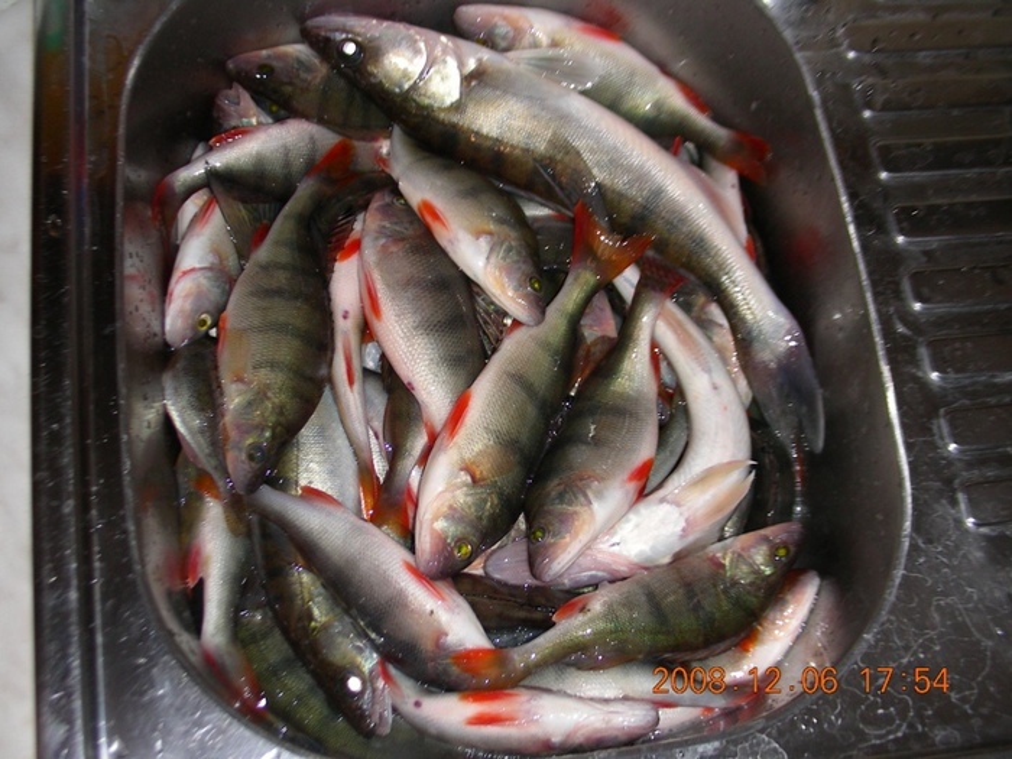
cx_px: 506
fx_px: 1286
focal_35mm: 44
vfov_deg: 32.9
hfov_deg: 42.9
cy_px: 380
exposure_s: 1/60.1
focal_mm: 7.4
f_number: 3.5
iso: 50
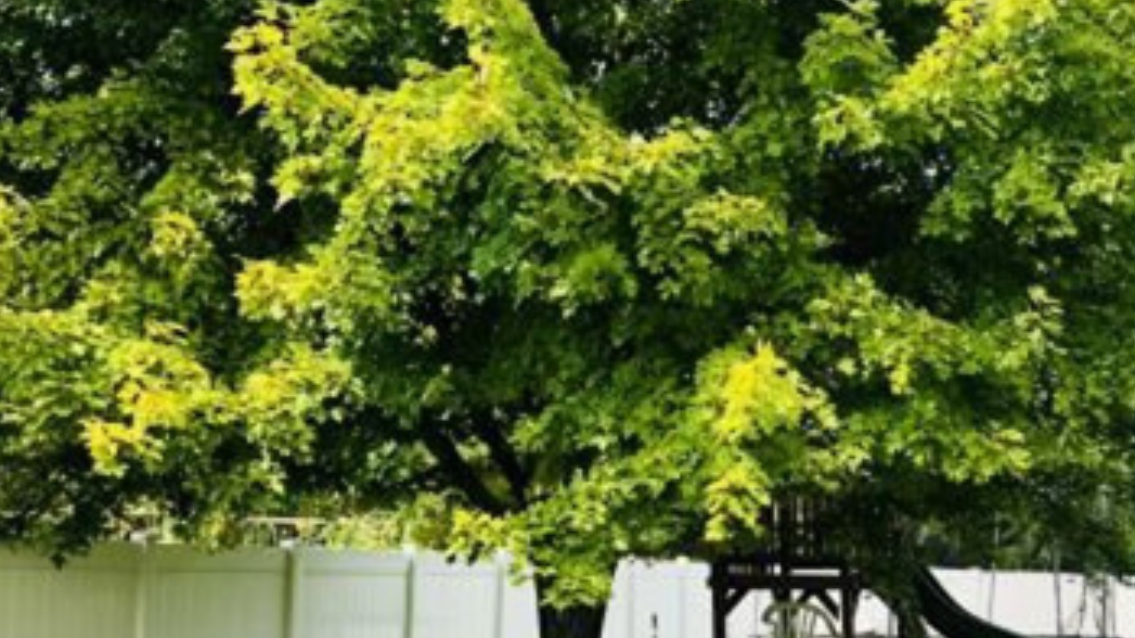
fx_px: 1685
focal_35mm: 56
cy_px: 482
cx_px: 820
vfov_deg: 21.2
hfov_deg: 36.5
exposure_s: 1/852
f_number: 1.8
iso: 20
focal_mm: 3.99
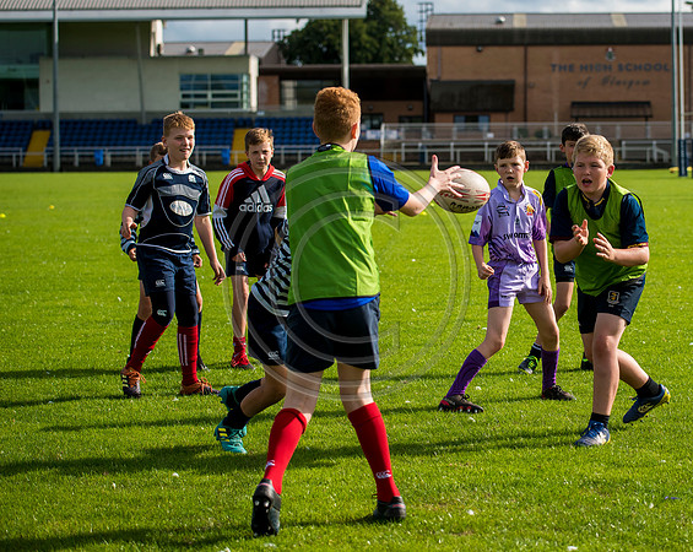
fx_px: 2218
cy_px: 242
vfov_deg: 14.2
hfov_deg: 17.7
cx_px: 464
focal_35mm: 108
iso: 250
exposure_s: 1/1600
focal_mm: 86
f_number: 4
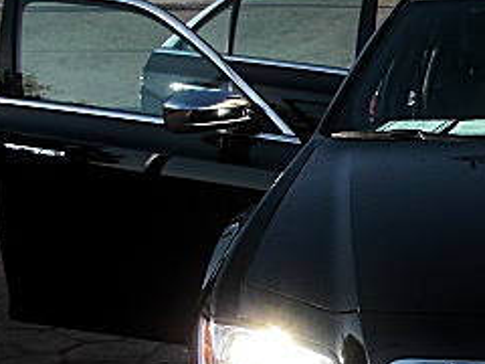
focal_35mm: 96
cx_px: 604
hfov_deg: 19.1
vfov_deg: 15.4
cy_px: 245
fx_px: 1345
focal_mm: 6.3
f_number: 2.8
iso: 50
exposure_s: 1/500
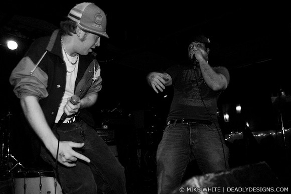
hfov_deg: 62.0
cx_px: 146
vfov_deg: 43.6
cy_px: 97
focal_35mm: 30
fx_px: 242
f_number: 3.2
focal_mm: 20
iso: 800
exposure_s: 1/60
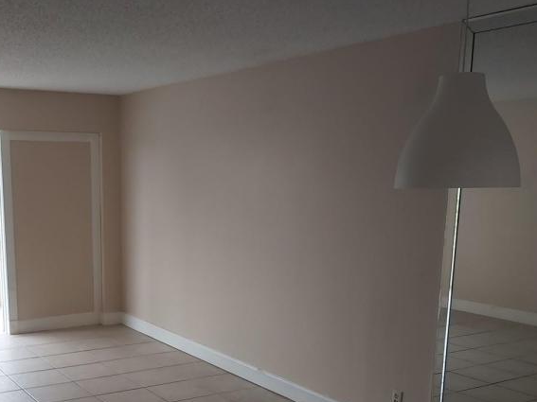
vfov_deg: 32.0
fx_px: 682
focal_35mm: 44
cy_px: 322
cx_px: 170
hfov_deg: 42.3
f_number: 1.7
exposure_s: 1/120
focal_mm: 3.92
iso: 64
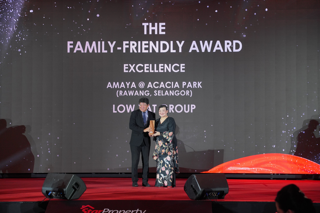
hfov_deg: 27.0
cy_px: 106
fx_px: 667
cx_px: 160
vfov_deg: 18.2
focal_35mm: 75
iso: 1250
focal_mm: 75
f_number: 5
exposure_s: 1/125
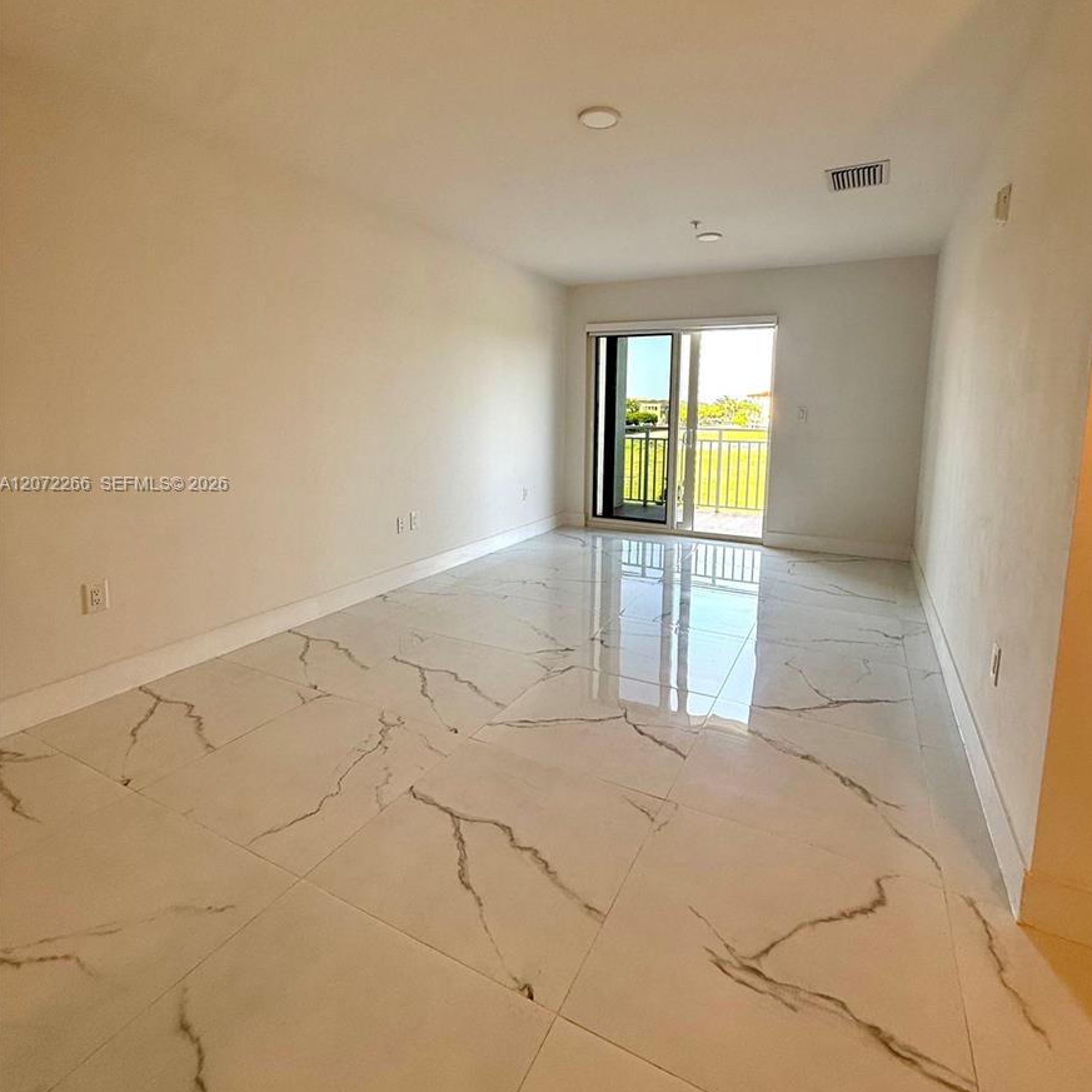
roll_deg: -1.0
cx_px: 559
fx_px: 607
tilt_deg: -6.2
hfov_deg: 84.0
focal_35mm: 17
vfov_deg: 83.7
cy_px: 485
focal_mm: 2.22
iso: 64
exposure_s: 1/129
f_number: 2.2
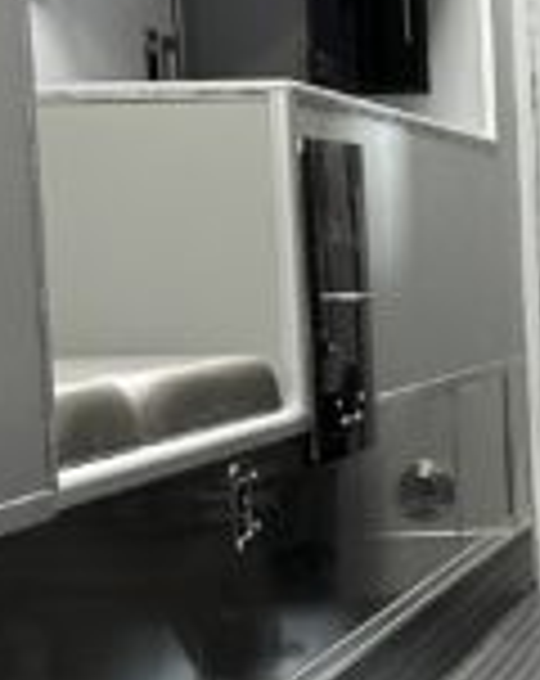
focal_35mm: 140
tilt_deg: -4.3
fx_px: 2808
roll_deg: +2.1
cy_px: 439
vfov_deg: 13.8
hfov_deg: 10.6
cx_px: 842
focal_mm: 6.86
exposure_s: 1/60
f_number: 1.78
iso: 160
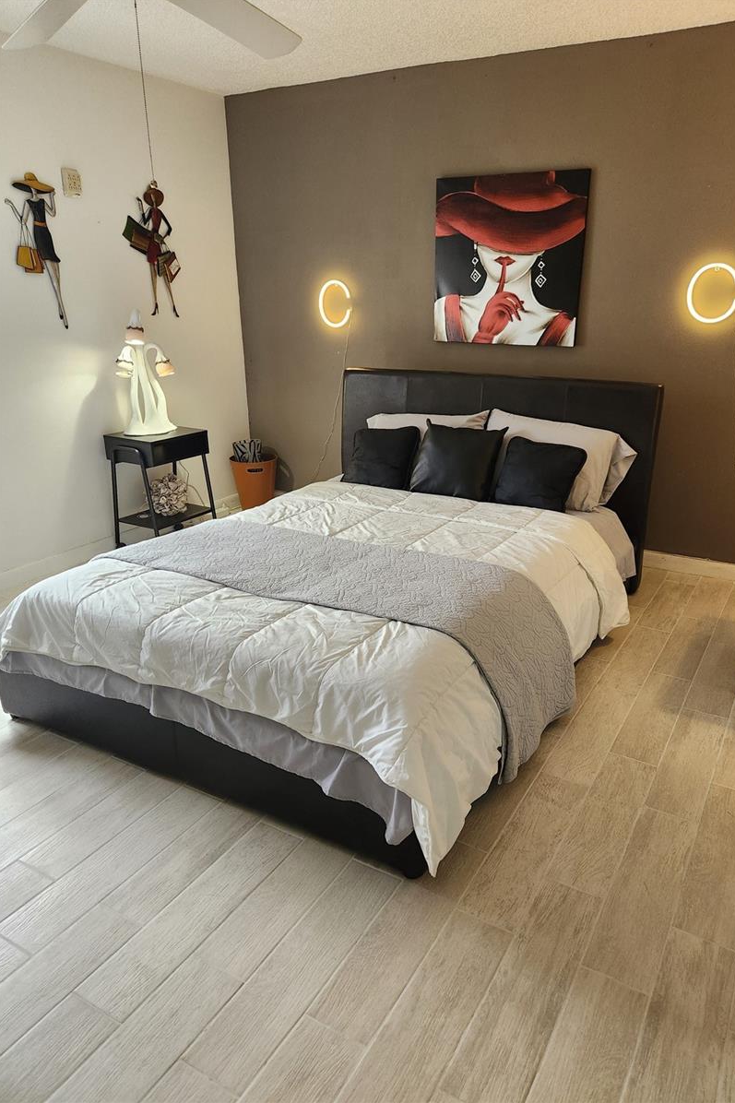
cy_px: 551
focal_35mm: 24
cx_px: 409
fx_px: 735
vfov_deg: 73.8
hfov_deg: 53.0
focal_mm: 5.4
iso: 400
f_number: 1.8
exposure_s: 1/120
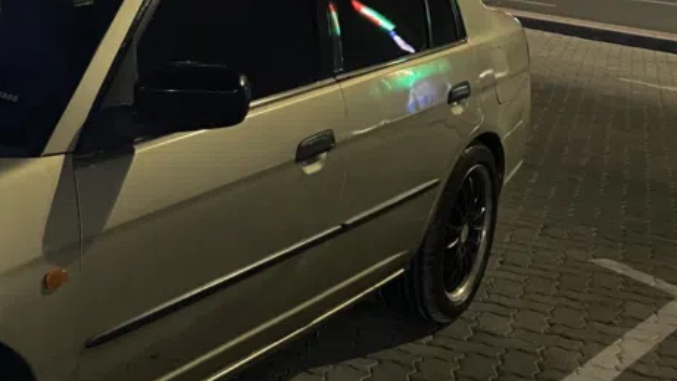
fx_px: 1131
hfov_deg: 31.7
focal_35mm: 63
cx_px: 62
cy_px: 259
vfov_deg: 19.1
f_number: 1.8
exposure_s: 1/17
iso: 1000
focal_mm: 4.25
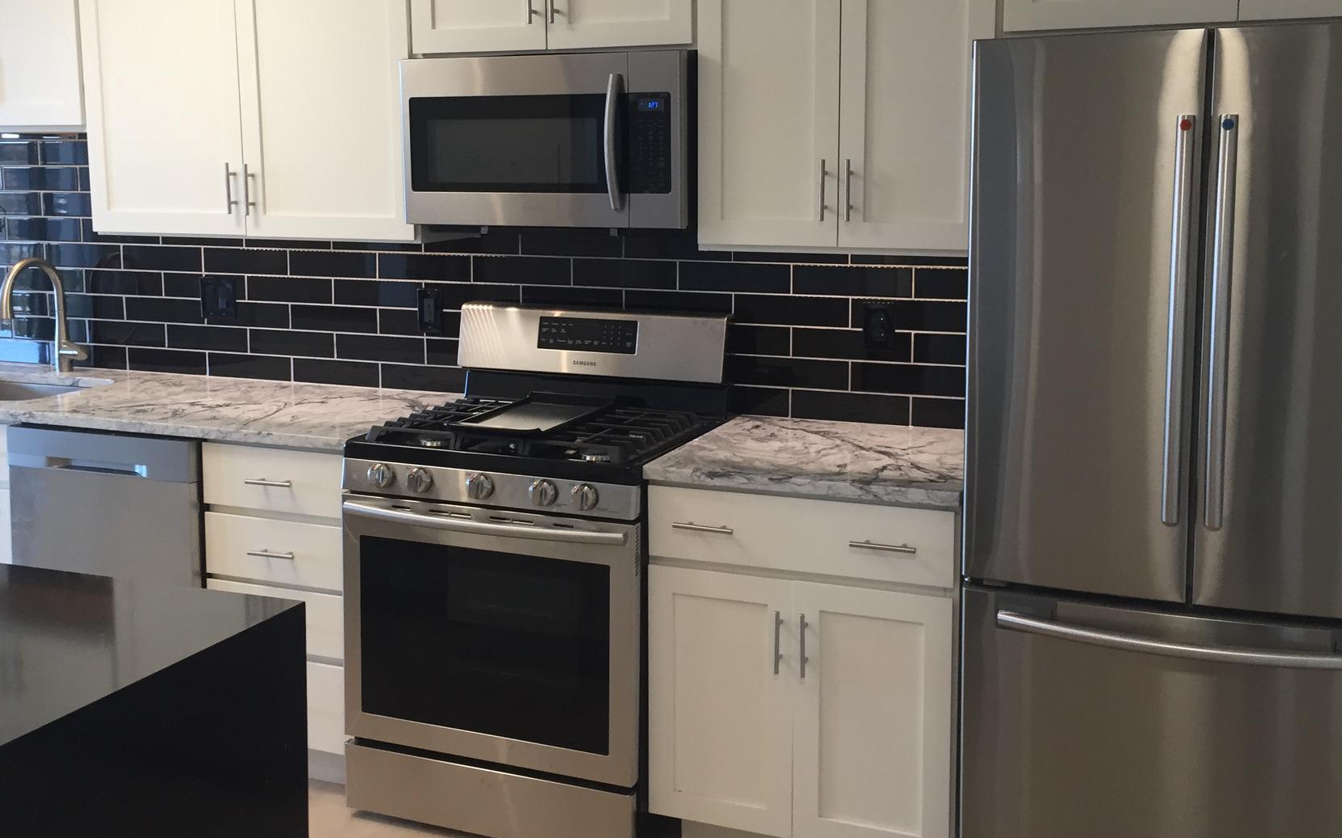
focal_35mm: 38
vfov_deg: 33.5
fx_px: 1390
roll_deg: -0.1
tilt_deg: -9.0
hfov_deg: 51.5
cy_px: 336
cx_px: 660
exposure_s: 1/30
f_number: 2.2
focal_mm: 4.15
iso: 32
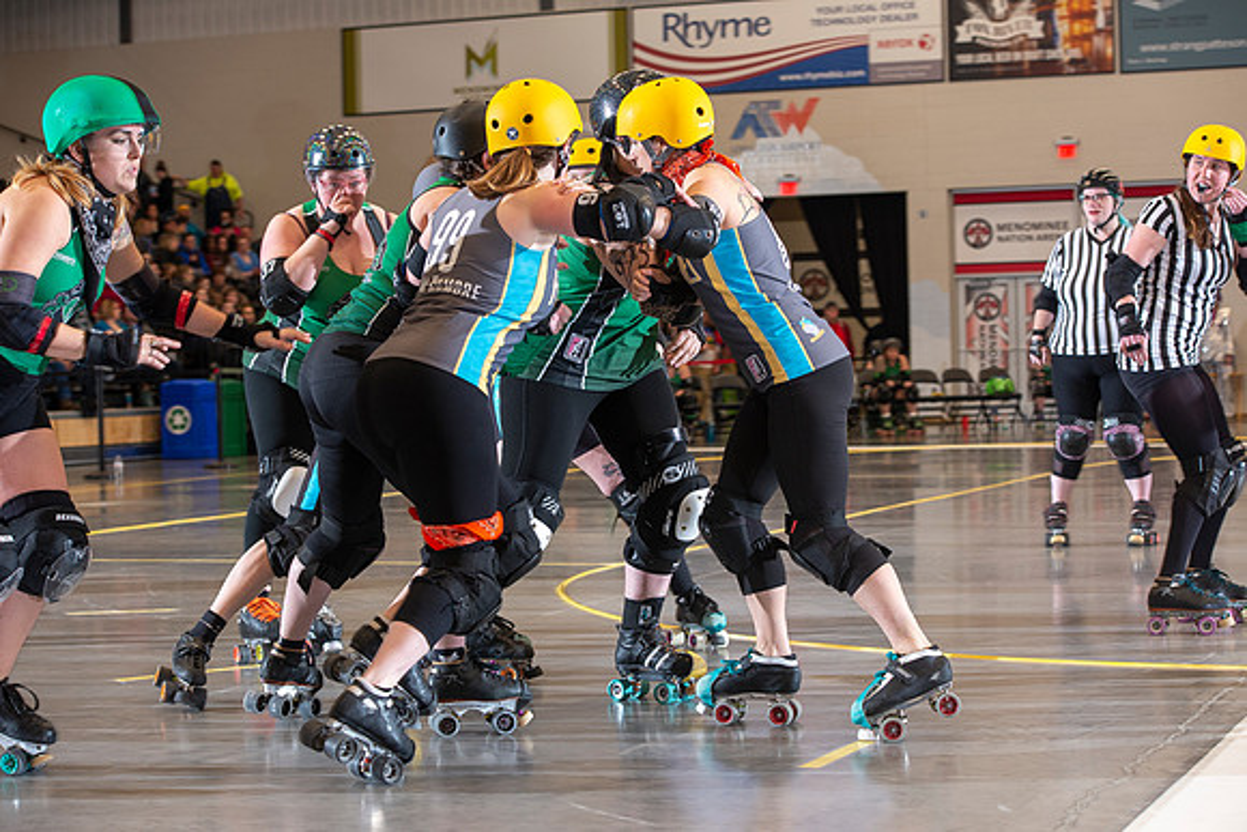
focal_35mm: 78
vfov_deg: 17.5
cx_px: 624
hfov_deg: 26.0
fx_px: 2702
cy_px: 416
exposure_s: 1/160
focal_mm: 78
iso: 640
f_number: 5.6
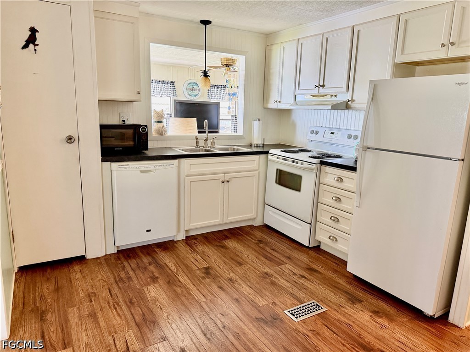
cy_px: 176
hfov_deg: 71.6
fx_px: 326
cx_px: 235
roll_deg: -1.5
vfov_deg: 56.8
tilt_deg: -11.8
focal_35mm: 24
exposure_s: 1/60
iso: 500
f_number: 1.78
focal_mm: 6.76
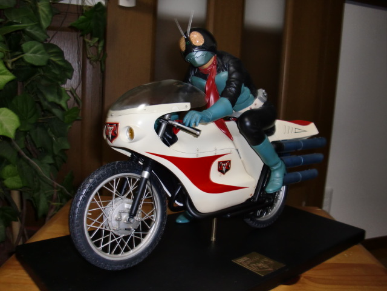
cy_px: 146
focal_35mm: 36
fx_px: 402
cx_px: 194
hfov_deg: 51.4
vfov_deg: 39.7
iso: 125
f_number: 2.8
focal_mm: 6.3
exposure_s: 1/30
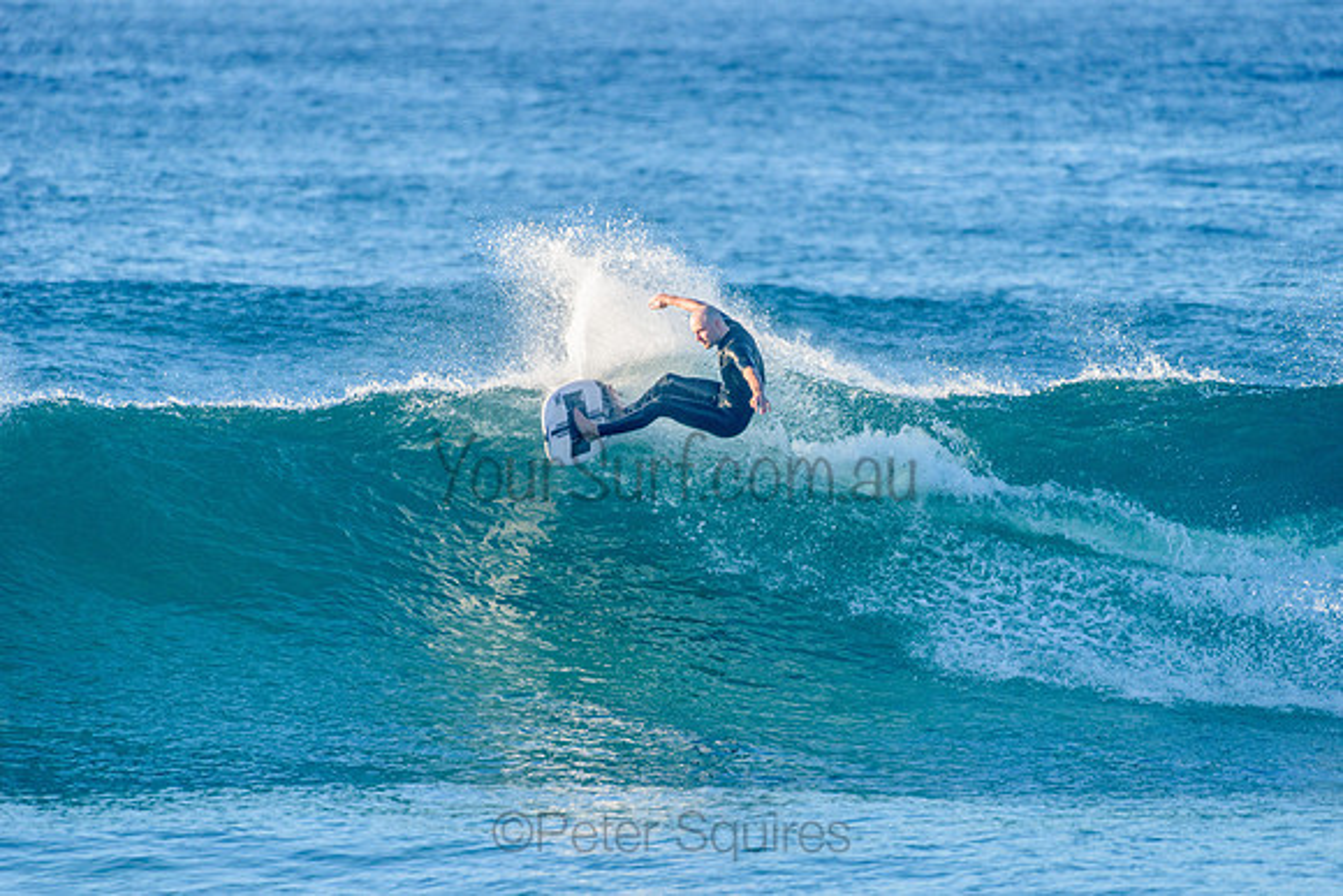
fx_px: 18656
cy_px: 448
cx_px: 672
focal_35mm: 500
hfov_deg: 4.1
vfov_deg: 2.8
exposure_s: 1/2000
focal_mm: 500
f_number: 5.6
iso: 640
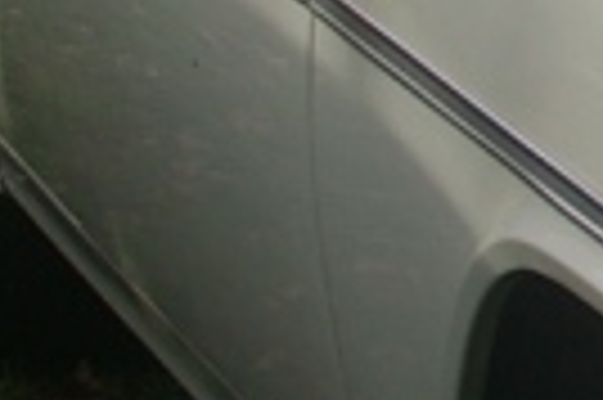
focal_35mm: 366
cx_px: 1688
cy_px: -20
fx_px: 6123
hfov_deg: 5.4
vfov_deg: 3.7
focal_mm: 32
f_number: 9.5
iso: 200
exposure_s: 1/250
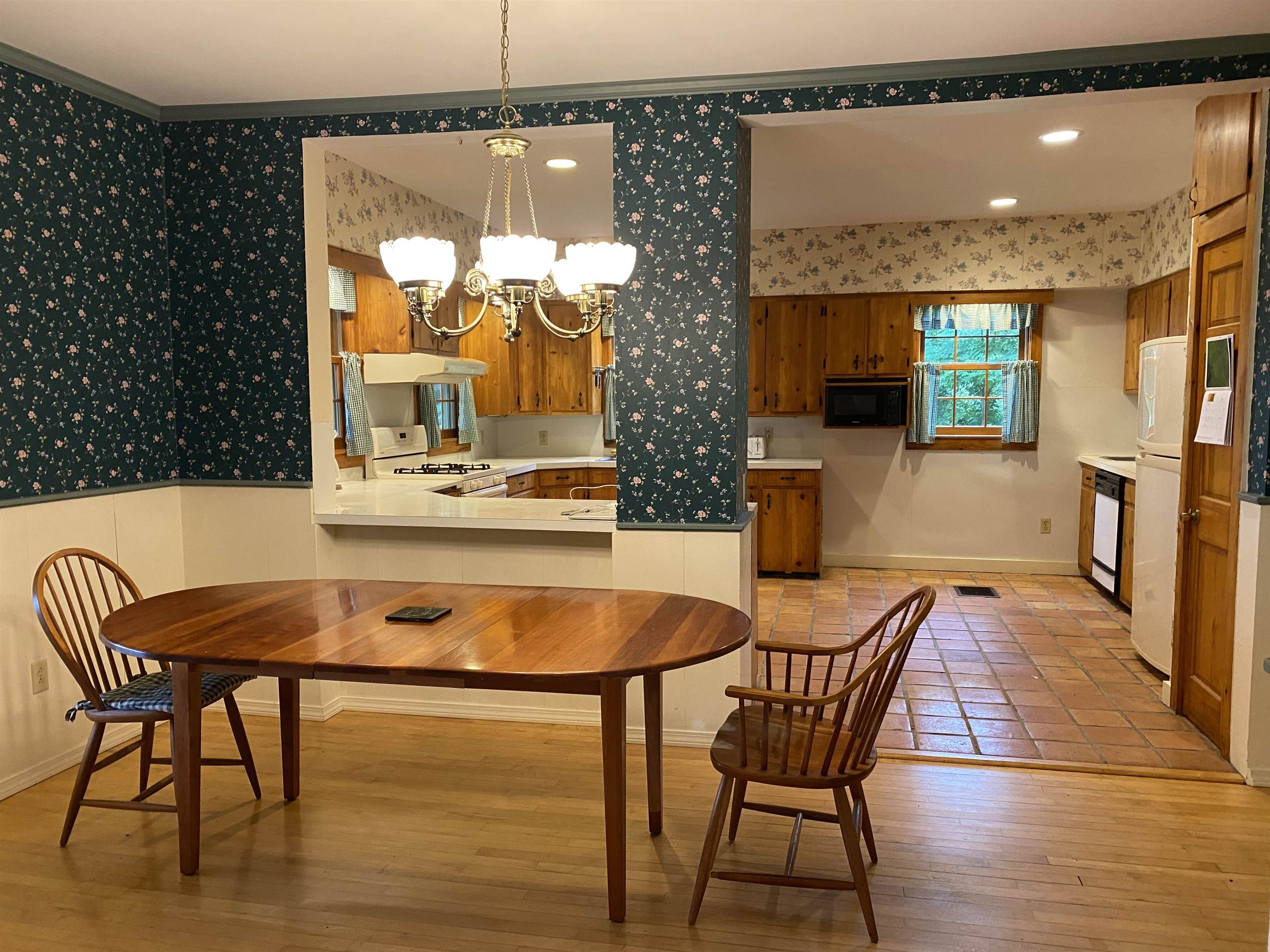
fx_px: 954
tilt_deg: -6.2
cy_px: 476
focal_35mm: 26
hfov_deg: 67.3
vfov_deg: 53.1
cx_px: 635
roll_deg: -0.2
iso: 320
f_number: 1.8
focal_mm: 4.25
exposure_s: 1/60
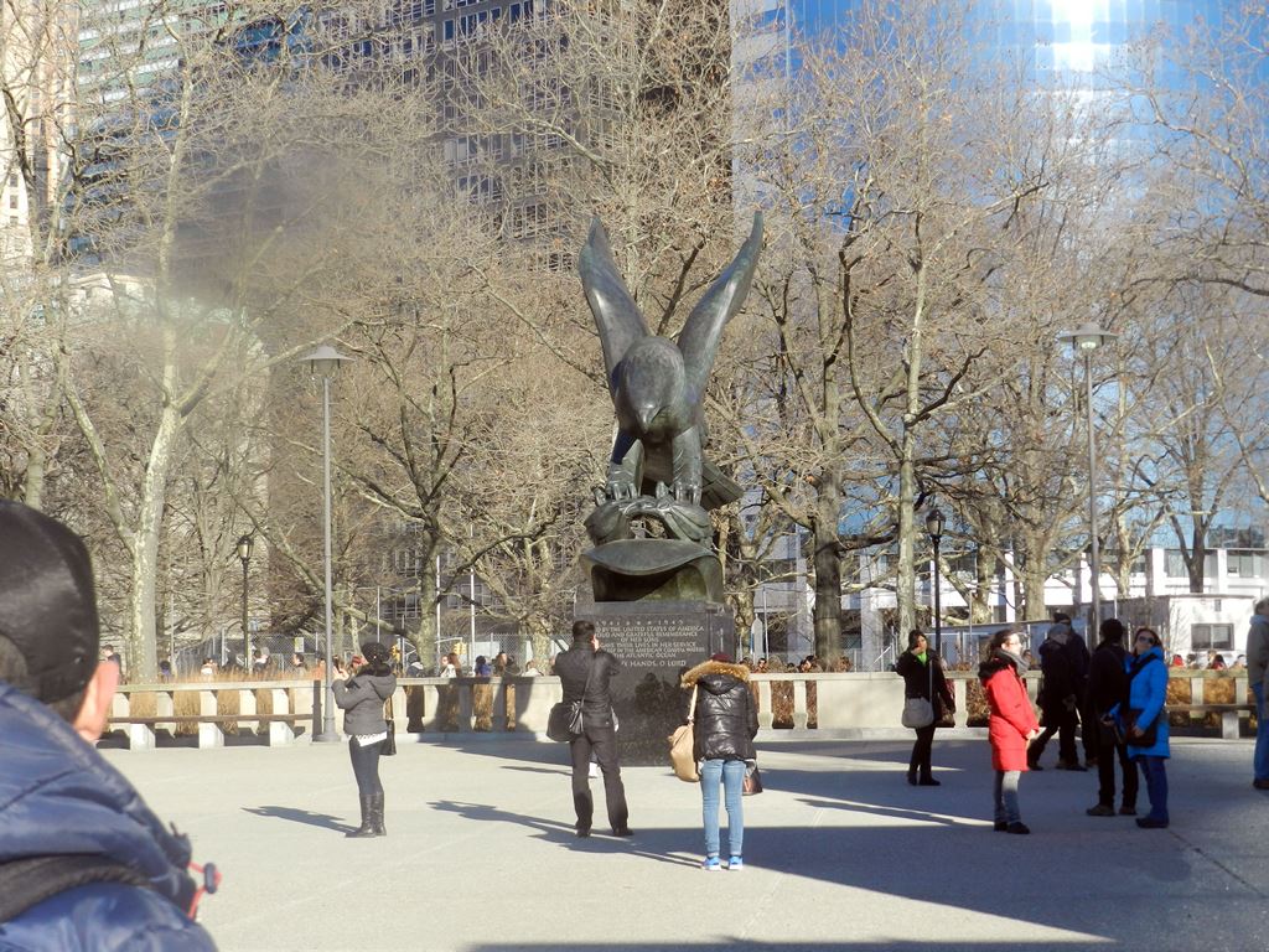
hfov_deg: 28.6
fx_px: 2493
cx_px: 634
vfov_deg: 21.6
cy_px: 476
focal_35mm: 68
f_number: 4.7
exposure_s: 1/500
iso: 160
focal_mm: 12.1
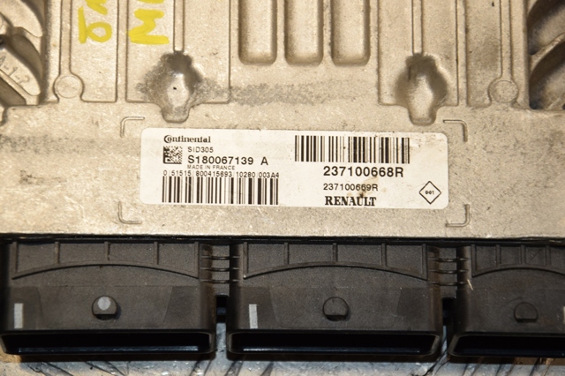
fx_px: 2470
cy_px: 188
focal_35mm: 158
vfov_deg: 8.7
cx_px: 282
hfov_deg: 13.0
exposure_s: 1/200
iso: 800
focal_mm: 105
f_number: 7.1
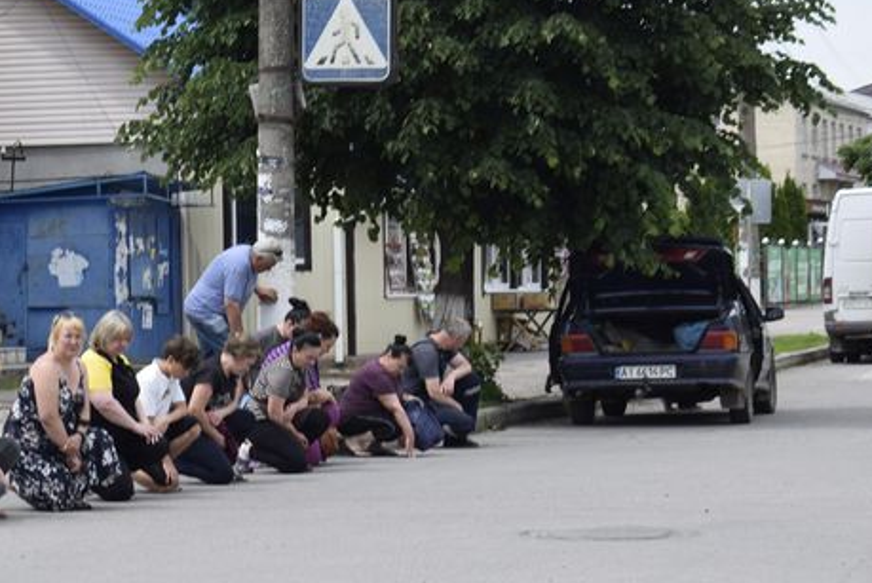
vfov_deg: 10.2
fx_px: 3269
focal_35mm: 135
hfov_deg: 15.1
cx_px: 211
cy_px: 329
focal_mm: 55
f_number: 9
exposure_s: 1/320
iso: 200
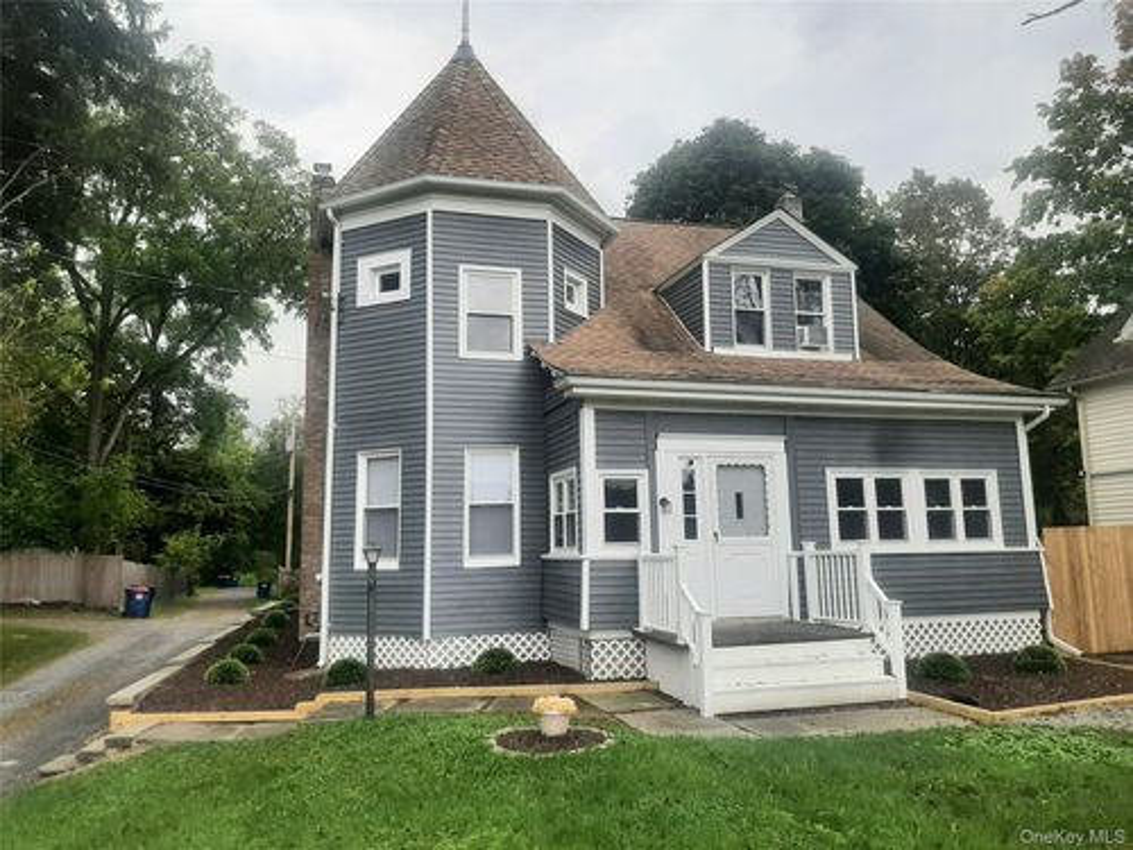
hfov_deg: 67.3
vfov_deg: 53.1
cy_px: 425
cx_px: 566
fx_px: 851
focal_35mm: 26
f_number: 1.7
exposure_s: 1/217
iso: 40
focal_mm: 3.93
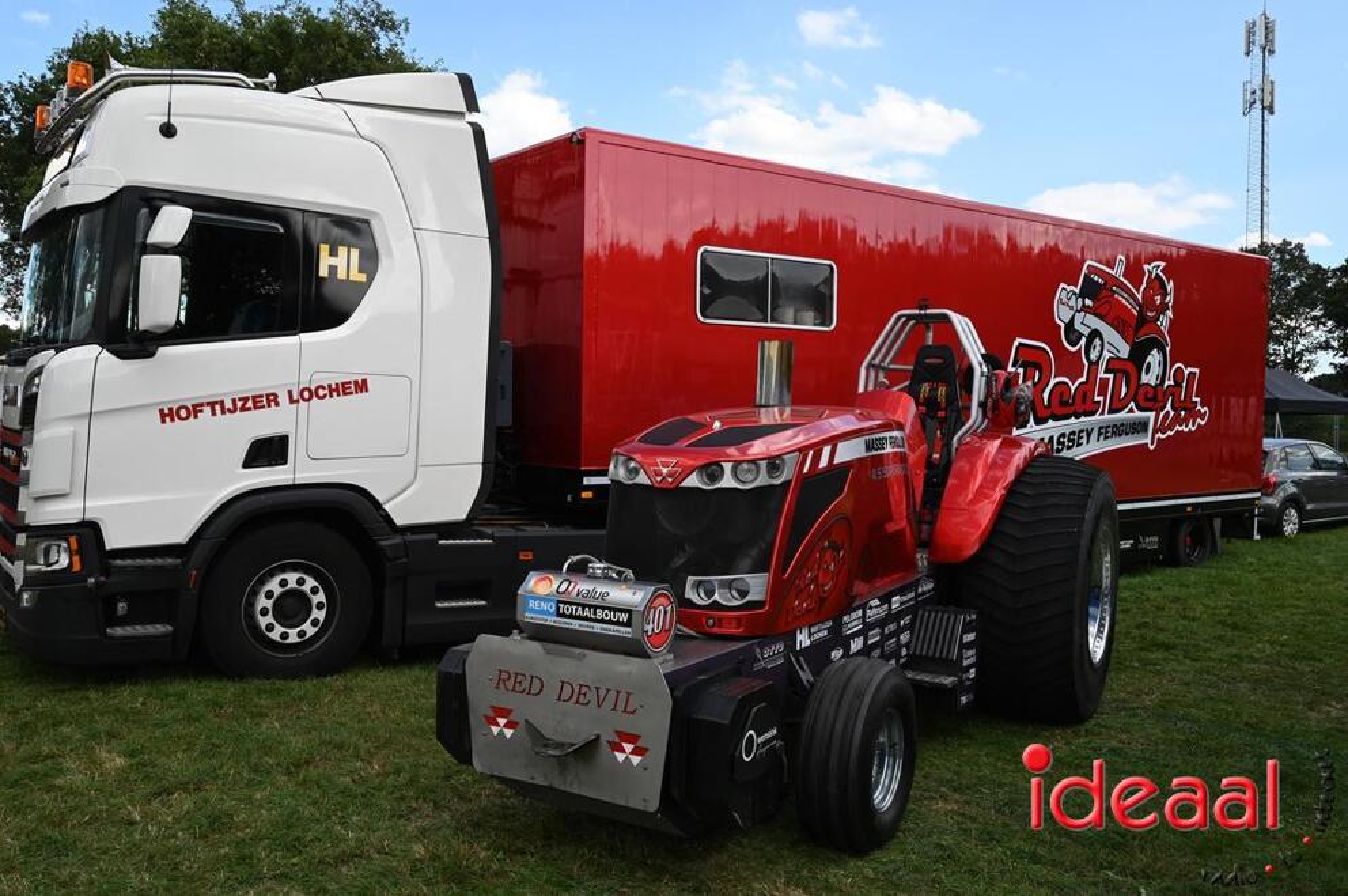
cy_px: 448
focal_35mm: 31
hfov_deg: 60.3
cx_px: 674
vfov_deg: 42.2
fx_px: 1159
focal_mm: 31
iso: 640
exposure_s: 1/500
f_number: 11
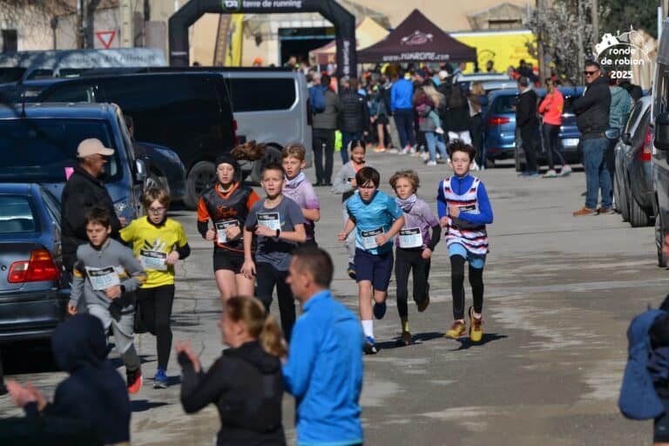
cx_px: 334
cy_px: 223
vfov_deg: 3.3
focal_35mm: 420
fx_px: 7804
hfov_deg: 4.9
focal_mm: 280
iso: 360
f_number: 7.1
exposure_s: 1/2000
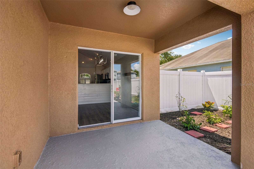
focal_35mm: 16
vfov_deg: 73.7
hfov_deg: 96.7
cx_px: 127
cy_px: 84
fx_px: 113
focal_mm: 16
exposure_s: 1/500
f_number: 8
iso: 400
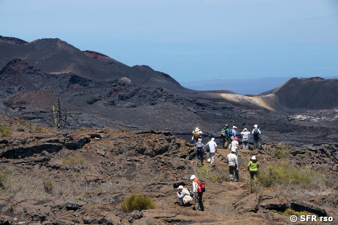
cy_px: 112
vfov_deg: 12.2
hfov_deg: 18.2
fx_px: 1055
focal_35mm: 112
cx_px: 169
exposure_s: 1/200
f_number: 11
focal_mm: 75
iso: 200
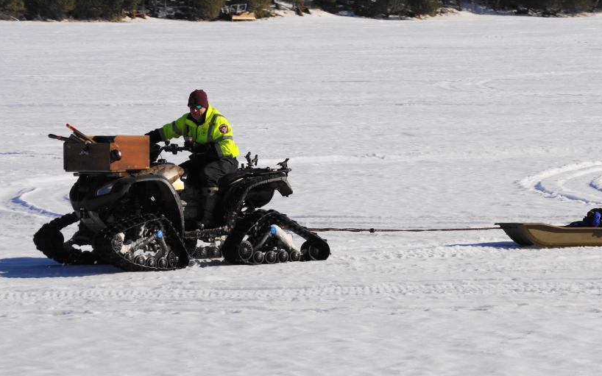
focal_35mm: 159
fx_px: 2602
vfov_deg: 8.3
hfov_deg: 13.2
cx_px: 330
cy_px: 180
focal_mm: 85
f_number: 10
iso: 100
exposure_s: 1/200
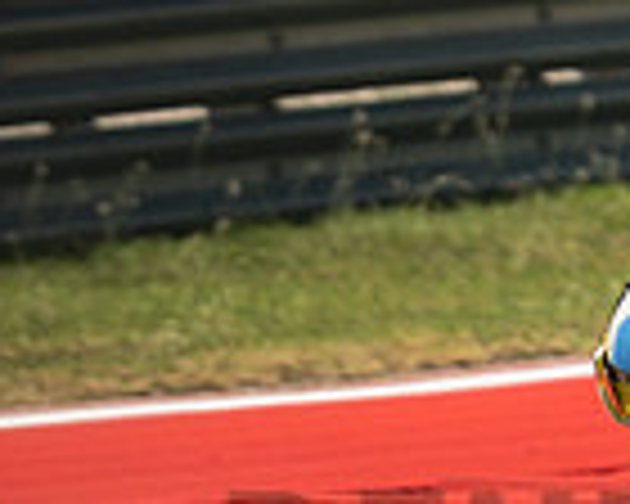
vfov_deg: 0.9
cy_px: 619
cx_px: 1174
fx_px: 30504
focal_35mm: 1636
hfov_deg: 1.2
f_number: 3.2
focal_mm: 280
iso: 160
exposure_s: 1/1600
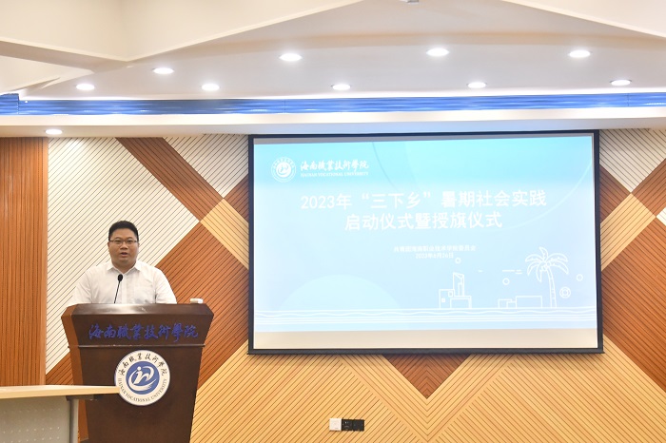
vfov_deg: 17.0
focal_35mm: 80
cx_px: 333
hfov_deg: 25.4
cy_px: 222
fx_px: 1479
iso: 1600
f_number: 4.5
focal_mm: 40
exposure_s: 1/100
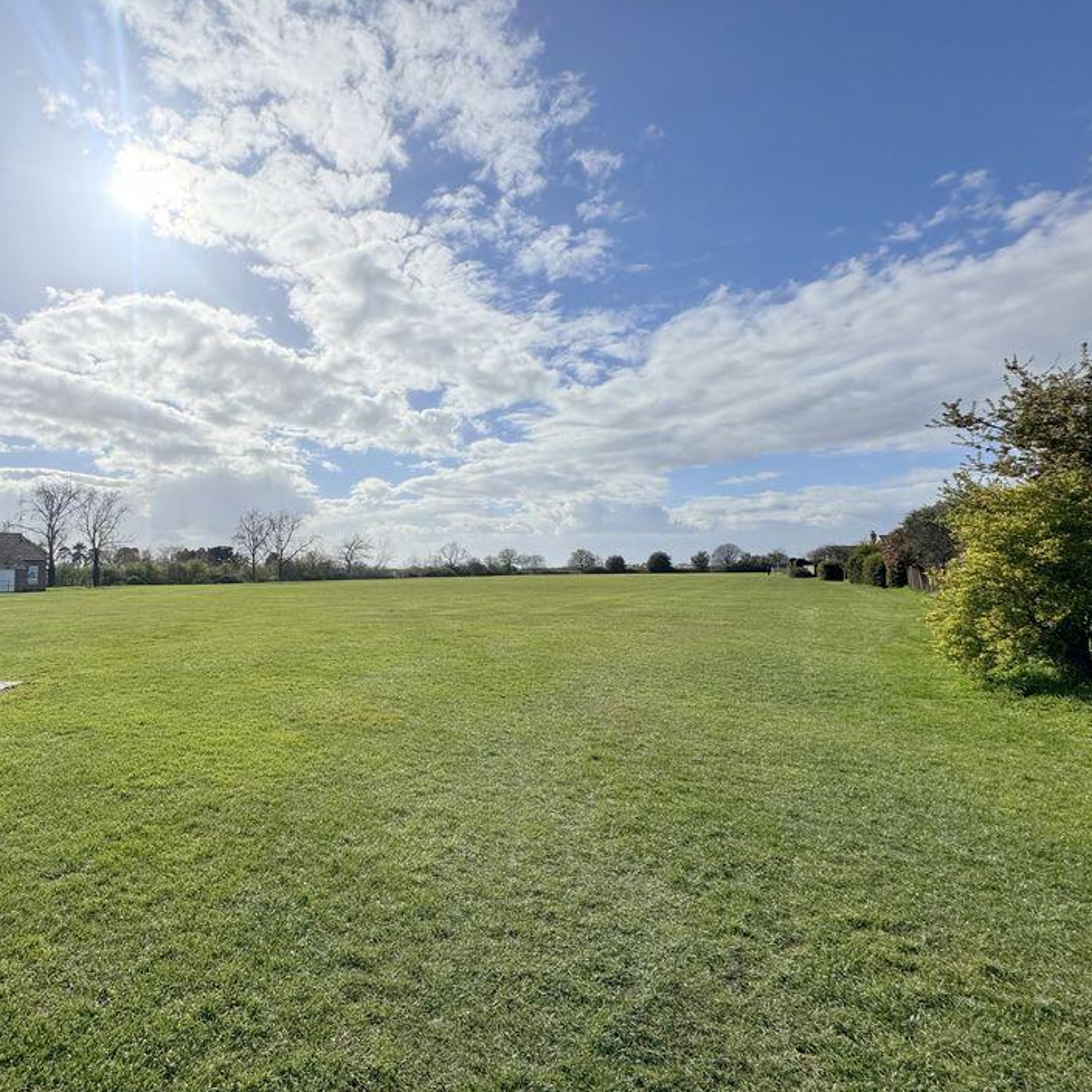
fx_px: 642
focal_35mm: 18
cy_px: 532
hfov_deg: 77.7
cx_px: 351
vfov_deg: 80.7
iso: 32
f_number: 2.2
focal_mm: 2.22
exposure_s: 1/3906
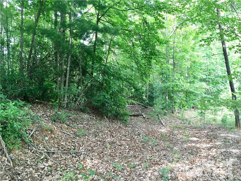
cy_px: 90
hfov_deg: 61.7
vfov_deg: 48.2
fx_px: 202
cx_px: 120
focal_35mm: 29
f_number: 2.2
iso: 40
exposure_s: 1/30
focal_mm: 4.15
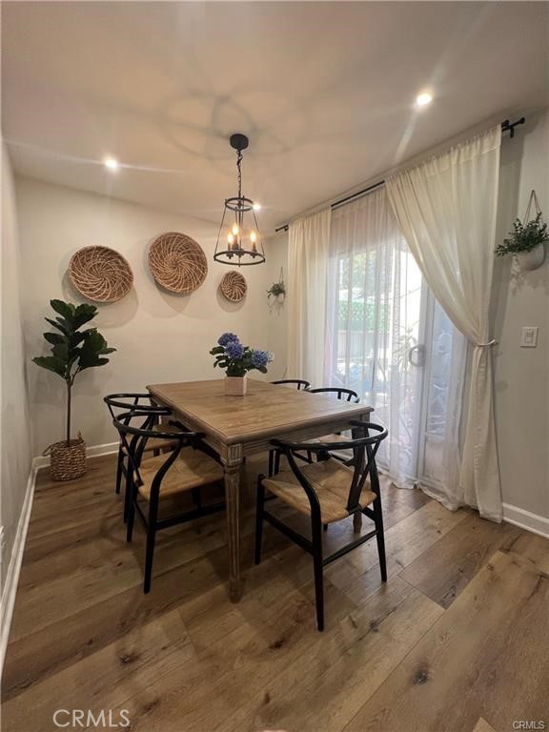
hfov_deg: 89.9
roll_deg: +0.0
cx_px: 274
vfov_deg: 106.2
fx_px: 275
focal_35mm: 13
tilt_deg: -4.2
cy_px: 366
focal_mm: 1.57
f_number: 1.8
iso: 125
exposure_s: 1/120
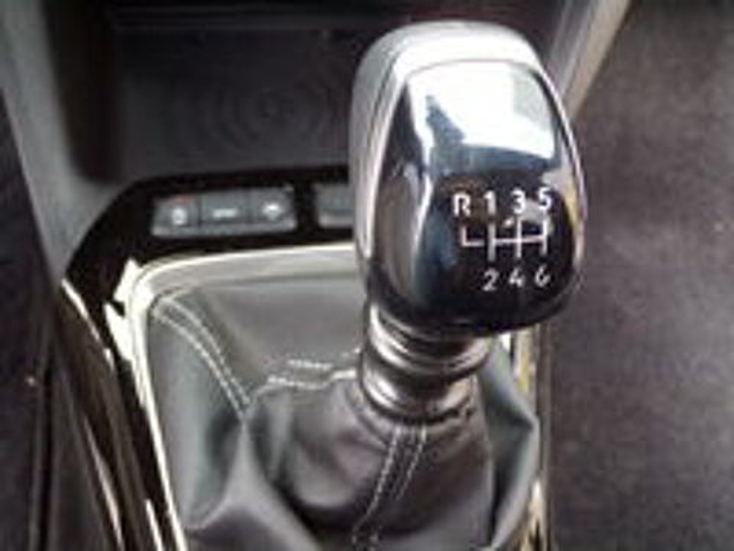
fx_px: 785
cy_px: 276
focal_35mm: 37
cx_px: 367
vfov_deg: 38.7
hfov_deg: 50.1
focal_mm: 6.6
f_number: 3.3
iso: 130
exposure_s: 1/34
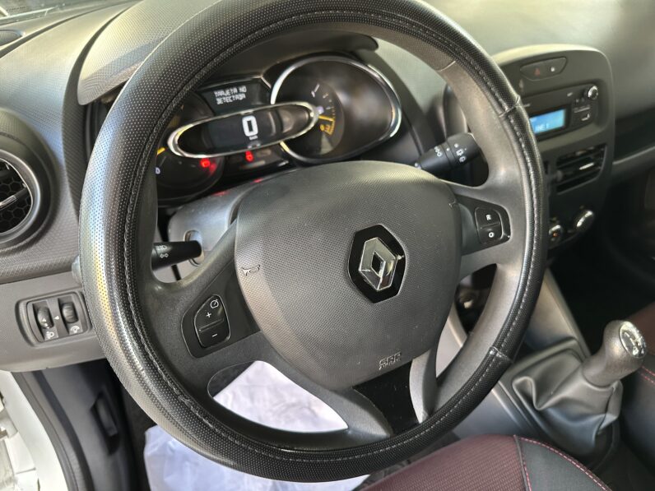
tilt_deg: -36.2
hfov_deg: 71.6
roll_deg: +0.7
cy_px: 246
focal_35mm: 24
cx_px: 328
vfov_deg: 56.8
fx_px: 454
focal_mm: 6.86
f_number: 1.78
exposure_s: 1/60
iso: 400
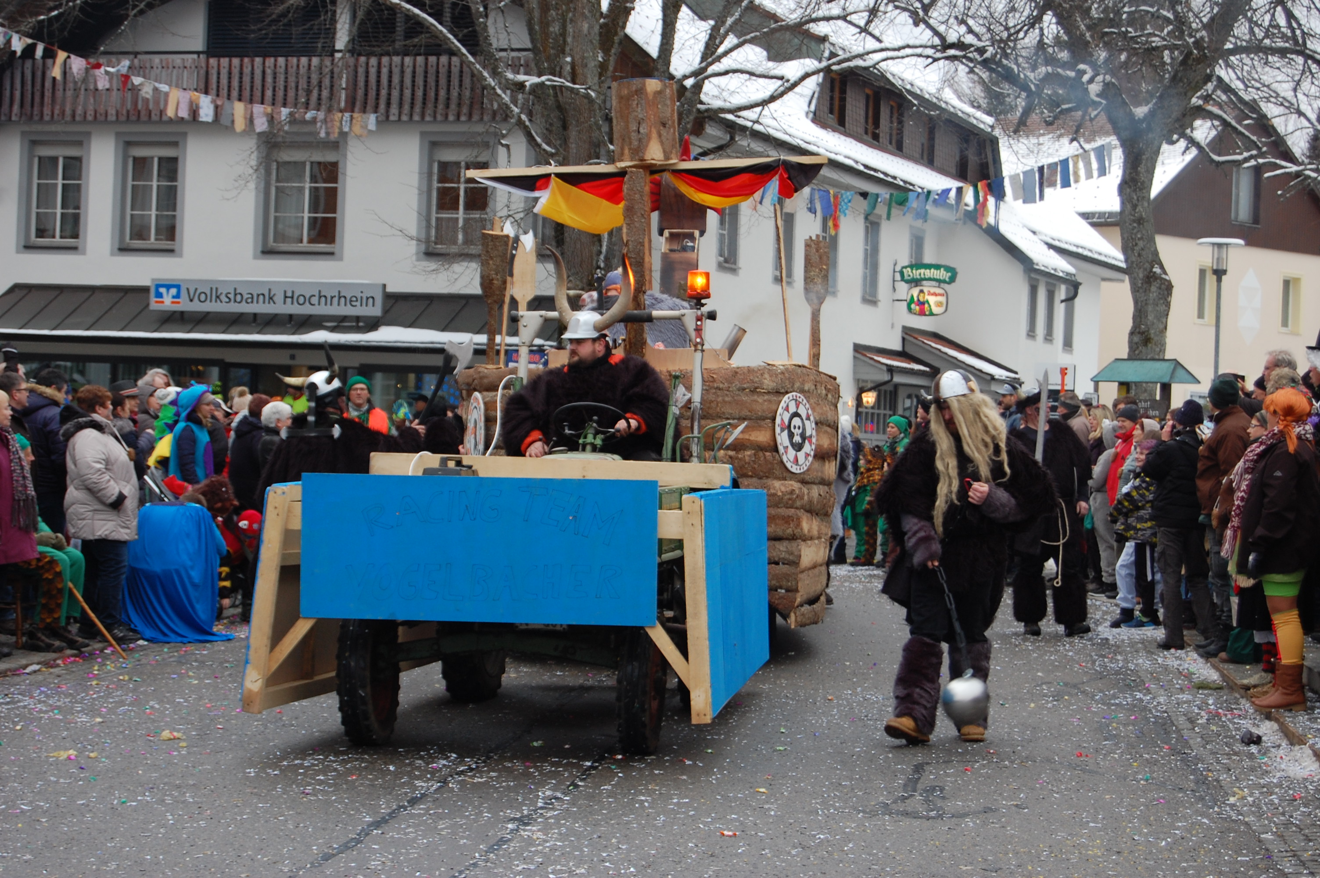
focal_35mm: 78
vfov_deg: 17.5
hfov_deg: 26.0
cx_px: 660
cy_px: 439
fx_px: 2857
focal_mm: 52
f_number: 5.6
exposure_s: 1/125
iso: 360
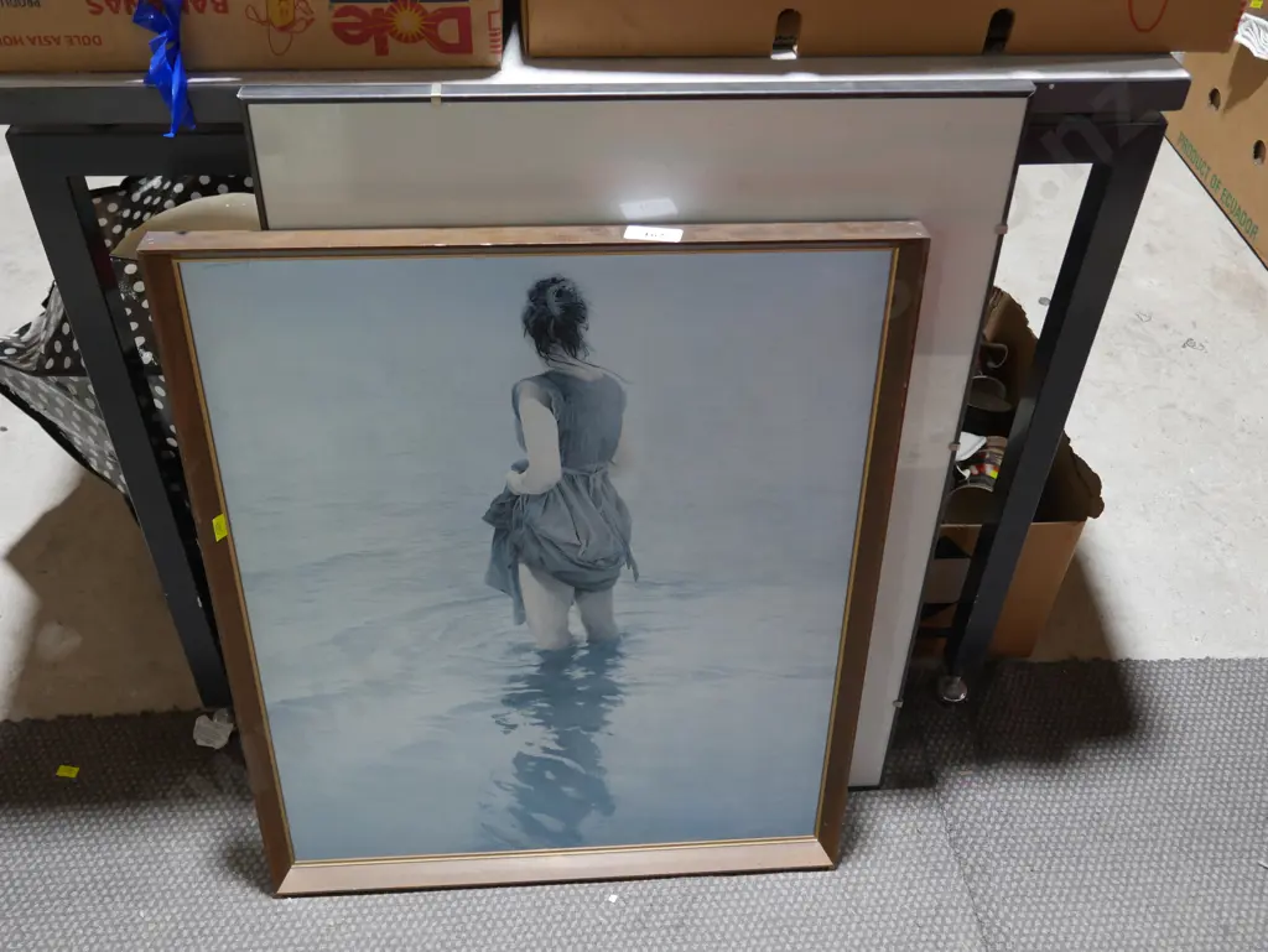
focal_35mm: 34
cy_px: 476
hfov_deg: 53.9
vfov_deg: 41.8
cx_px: 634
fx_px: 1246
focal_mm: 17
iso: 640
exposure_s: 1/60
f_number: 4
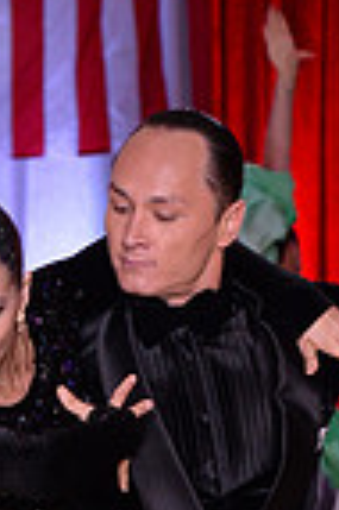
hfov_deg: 3.8
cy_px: 695
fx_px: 5168
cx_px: 55
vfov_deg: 5.6
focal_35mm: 365
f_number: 5.6
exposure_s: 1/250
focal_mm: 90
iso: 2000
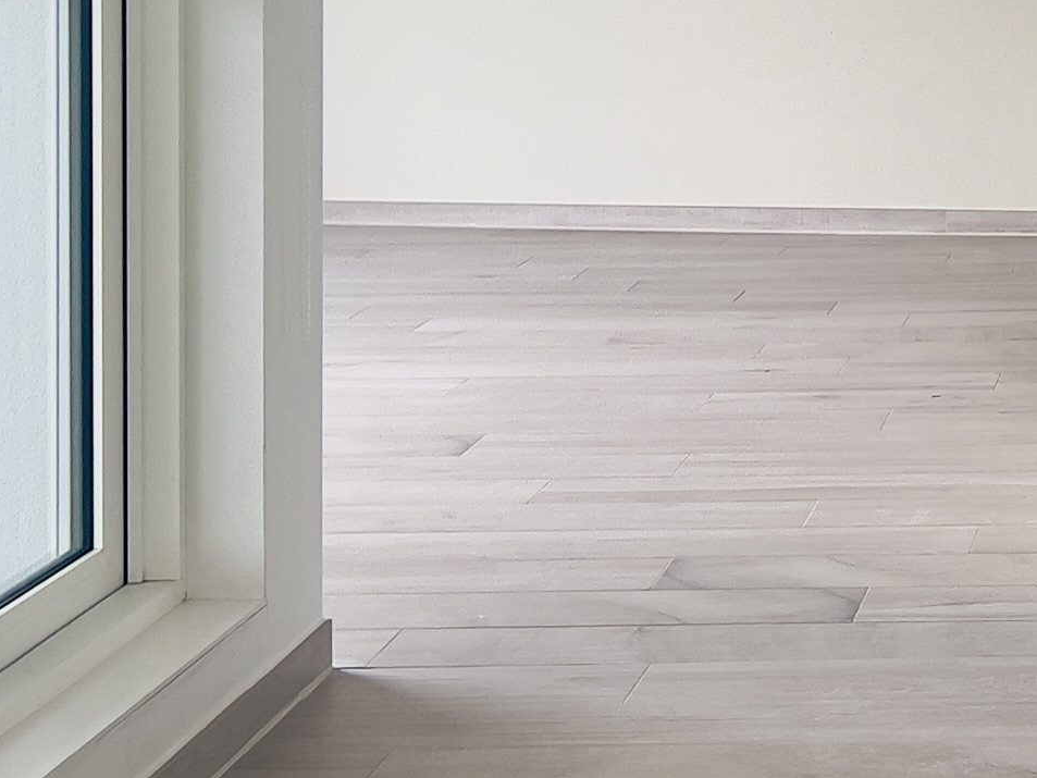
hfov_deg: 16.8
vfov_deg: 13.1
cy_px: -151
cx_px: 1372
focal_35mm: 110
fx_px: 3296
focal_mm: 5.7
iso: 40
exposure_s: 1/185
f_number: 1.5
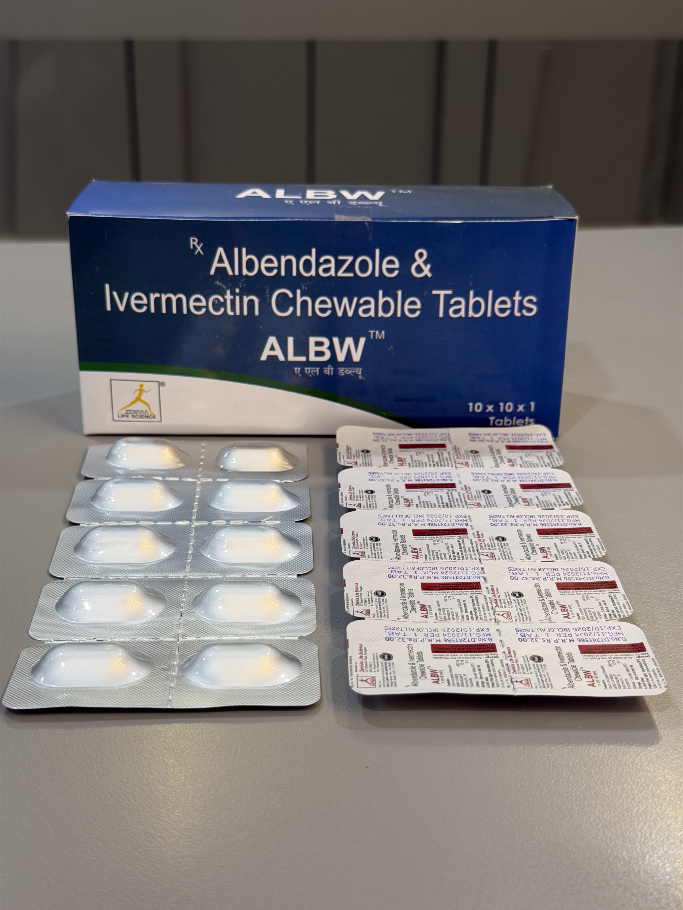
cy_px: 455
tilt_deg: -22.9
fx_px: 1263
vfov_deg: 39.7
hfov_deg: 30.3
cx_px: 342
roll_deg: -0.7
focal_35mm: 48
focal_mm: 6.76
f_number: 1.78
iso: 64
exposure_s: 1/50
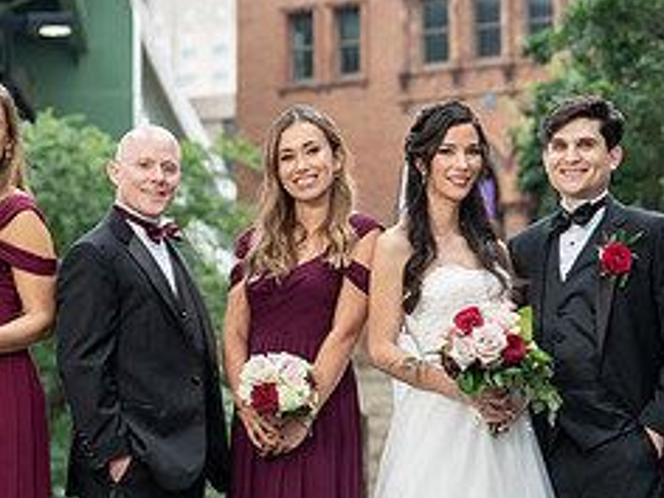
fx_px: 4162
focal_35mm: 217
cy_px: 356
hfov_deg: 9.1
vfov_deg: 6.8
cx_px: 408
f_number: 4
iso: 400
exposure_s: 1/250
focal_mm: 90
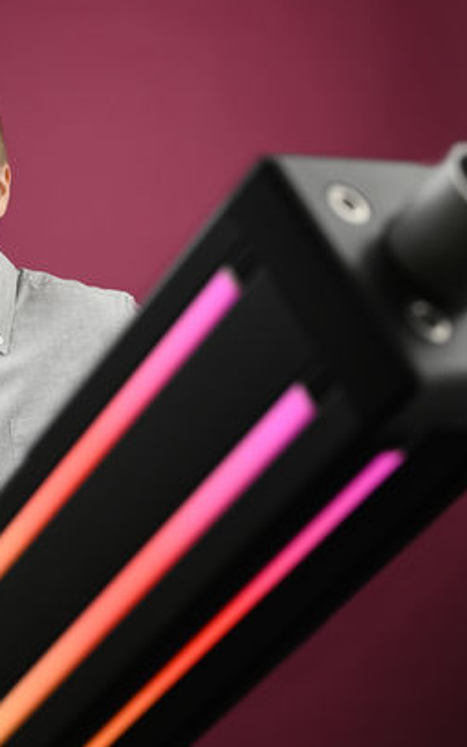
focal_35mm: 62
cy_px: 374
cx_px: 117
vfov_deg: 33.0
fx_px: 1263
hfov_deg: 20.8
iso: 800
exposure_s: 1/320
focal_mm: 40
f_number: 7.1
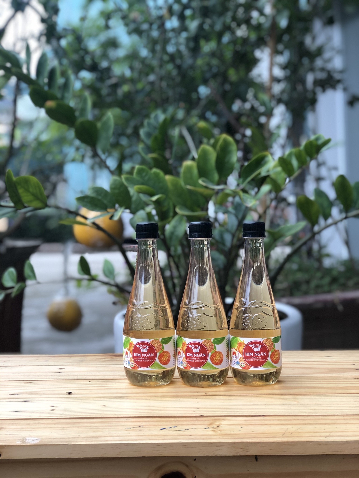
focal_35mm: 57
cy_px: 239
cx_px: 180
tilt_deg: -2.5
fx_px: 788
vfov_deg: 33.8
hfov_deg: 25.7
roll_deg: +2.2
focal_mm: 6.6
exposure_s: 1/60
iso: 32
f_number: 2.8
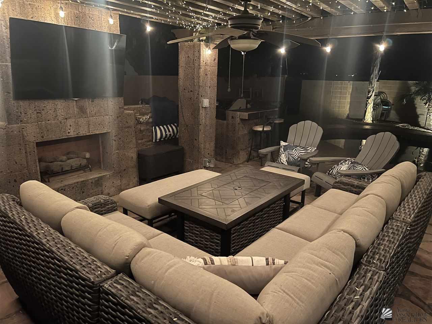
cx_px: 216
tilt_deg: -16.0
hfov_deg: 67.3
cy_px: 162
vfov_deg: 53.1
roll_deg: -1.2
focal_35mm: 26
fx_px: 324
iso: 640
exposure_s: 1/15
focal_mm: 5.7
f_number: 1.5
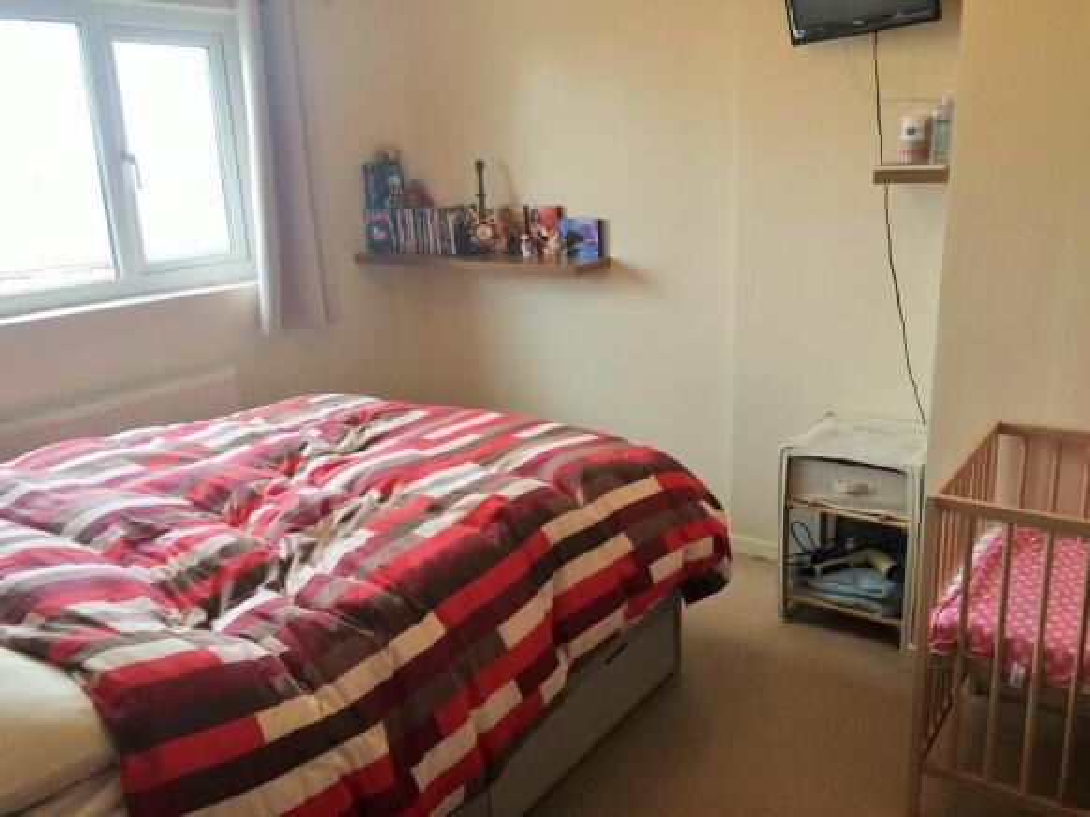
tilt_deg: -16.3
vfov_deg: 48.2
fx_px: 913
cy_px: 408
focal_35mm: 29
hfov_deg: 61.7
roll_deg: +3.9
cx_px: 545
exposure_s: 1/30
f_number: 2.2
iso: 40
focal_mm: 4.15
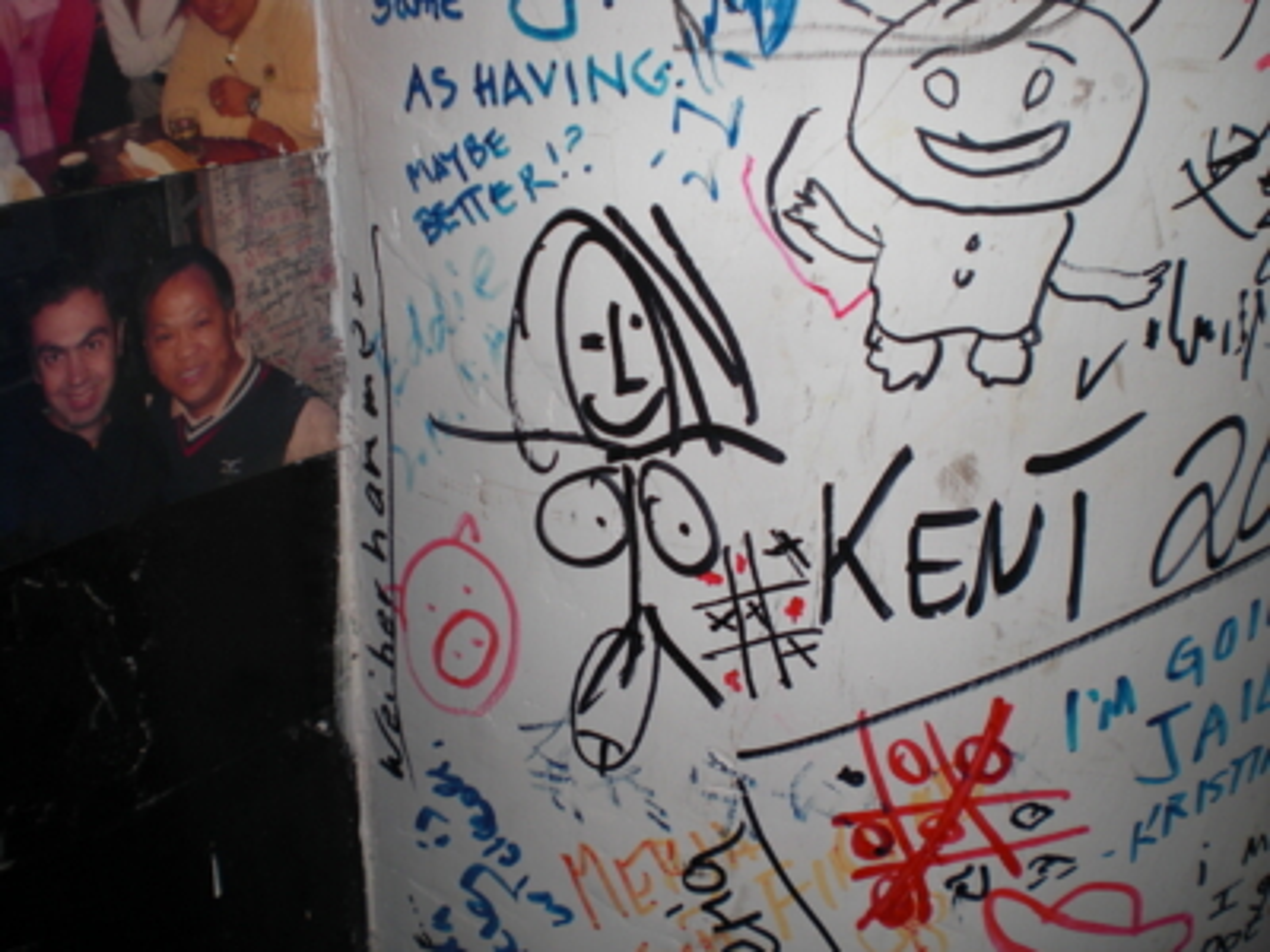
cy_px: 476
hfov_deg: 49.0
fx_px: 1394
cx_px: 635
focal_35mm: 38
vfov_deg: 37.7
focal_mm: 6.3
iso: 64
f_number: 3.1
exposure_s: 1/60
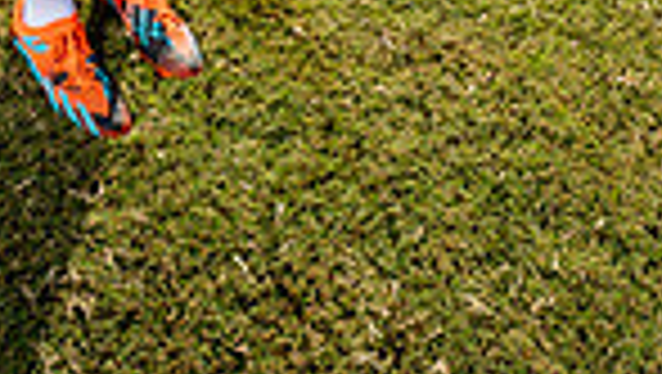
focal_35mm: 64
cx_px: 113
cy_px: -604
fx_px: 1124
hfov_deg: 31.8
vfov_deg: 12.8
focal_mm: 20
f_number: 11
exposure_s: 1/250
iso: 200
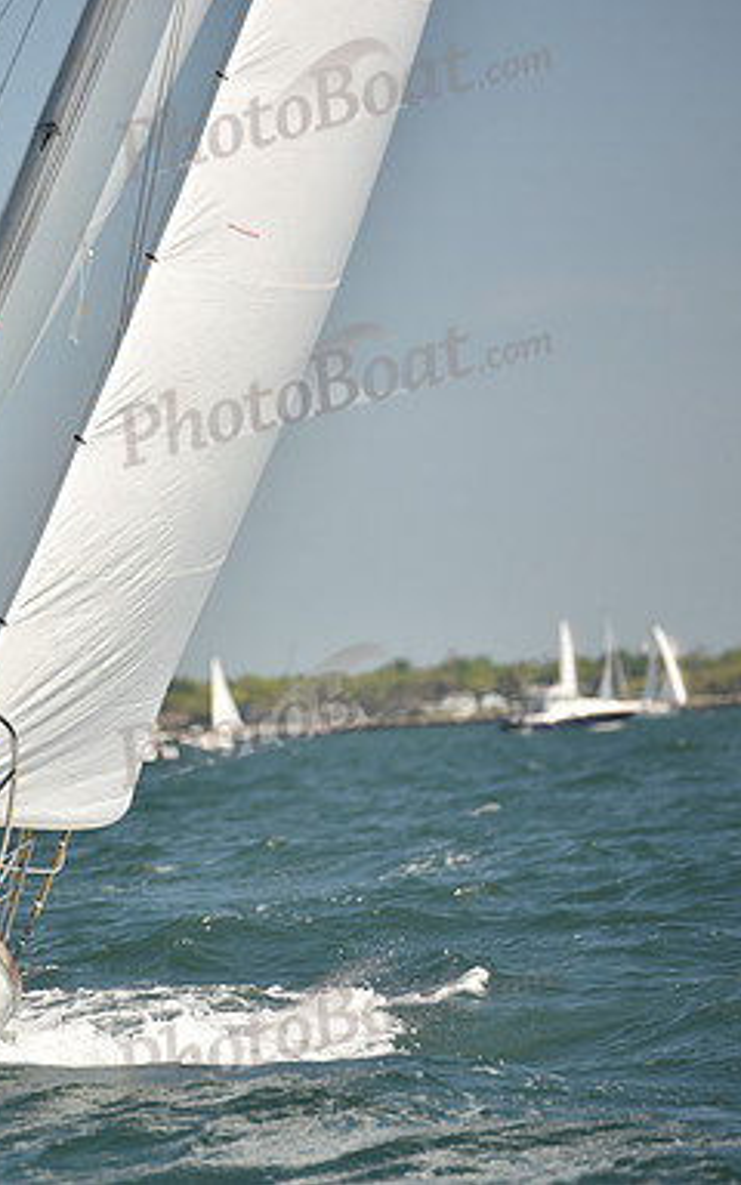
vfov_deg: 6.8
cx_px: -40
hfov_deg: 4.3
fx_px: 9952
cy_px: 591
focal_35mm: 308
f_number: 4
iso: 250
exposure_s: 1/1000
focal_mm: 200
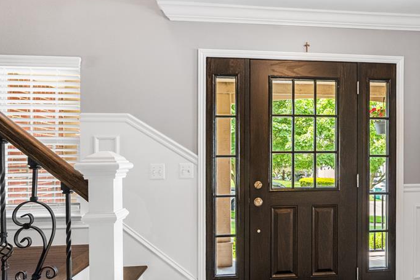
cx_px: 273
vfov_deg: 51.2
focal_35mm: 24
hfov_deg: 72.0
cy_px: 206
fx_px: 280
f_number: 7.1
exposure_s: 1/125
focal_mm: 16
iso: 12800
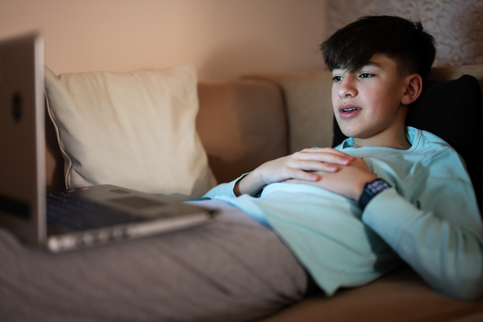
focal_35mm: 50
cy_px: 161
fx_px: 671
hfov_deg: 39.6
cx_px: 242
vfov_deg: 27.0
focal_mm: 50
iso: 1000
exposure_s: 1/6
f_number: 1.2
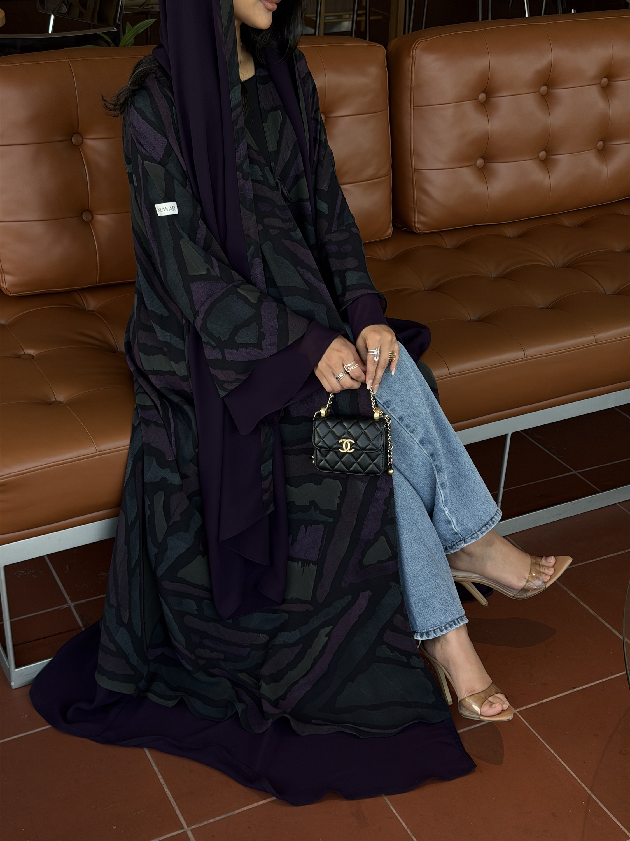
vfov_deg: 39.7
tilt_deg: -28.5
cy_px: 420
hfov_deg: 30.3
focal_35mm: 48
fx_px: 1165
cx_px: 315
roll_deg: -2.3
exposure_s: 1/177
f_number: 1.78
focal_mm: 6.76
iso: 50
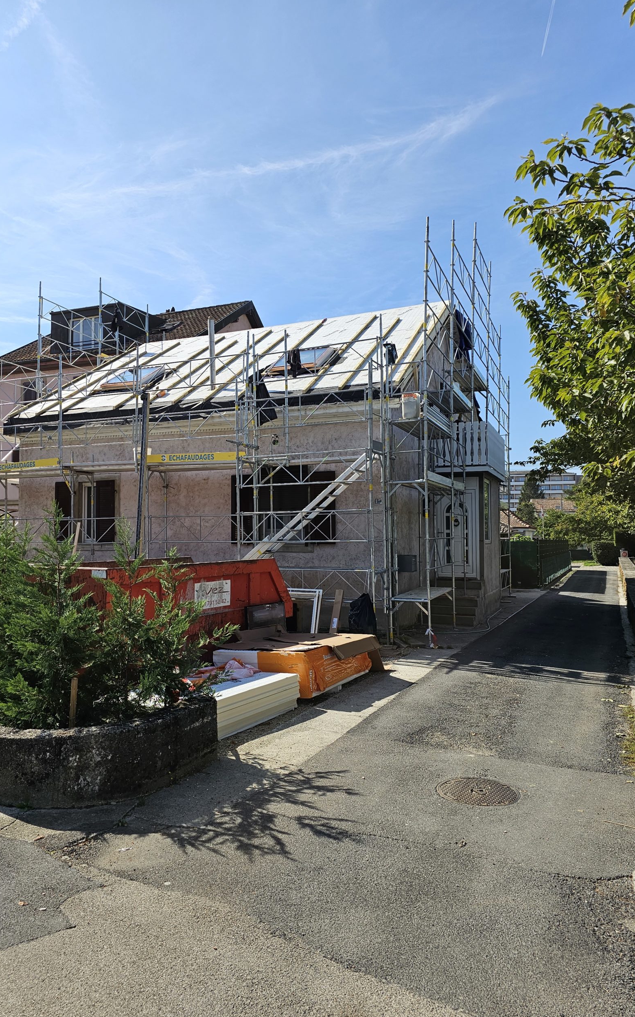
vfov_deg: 72.6
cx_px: 282
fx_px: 692
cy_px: 512
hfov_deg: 49.2
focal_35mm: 25
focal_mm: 6.3
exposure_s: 1/1151
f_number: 1.7
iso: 20
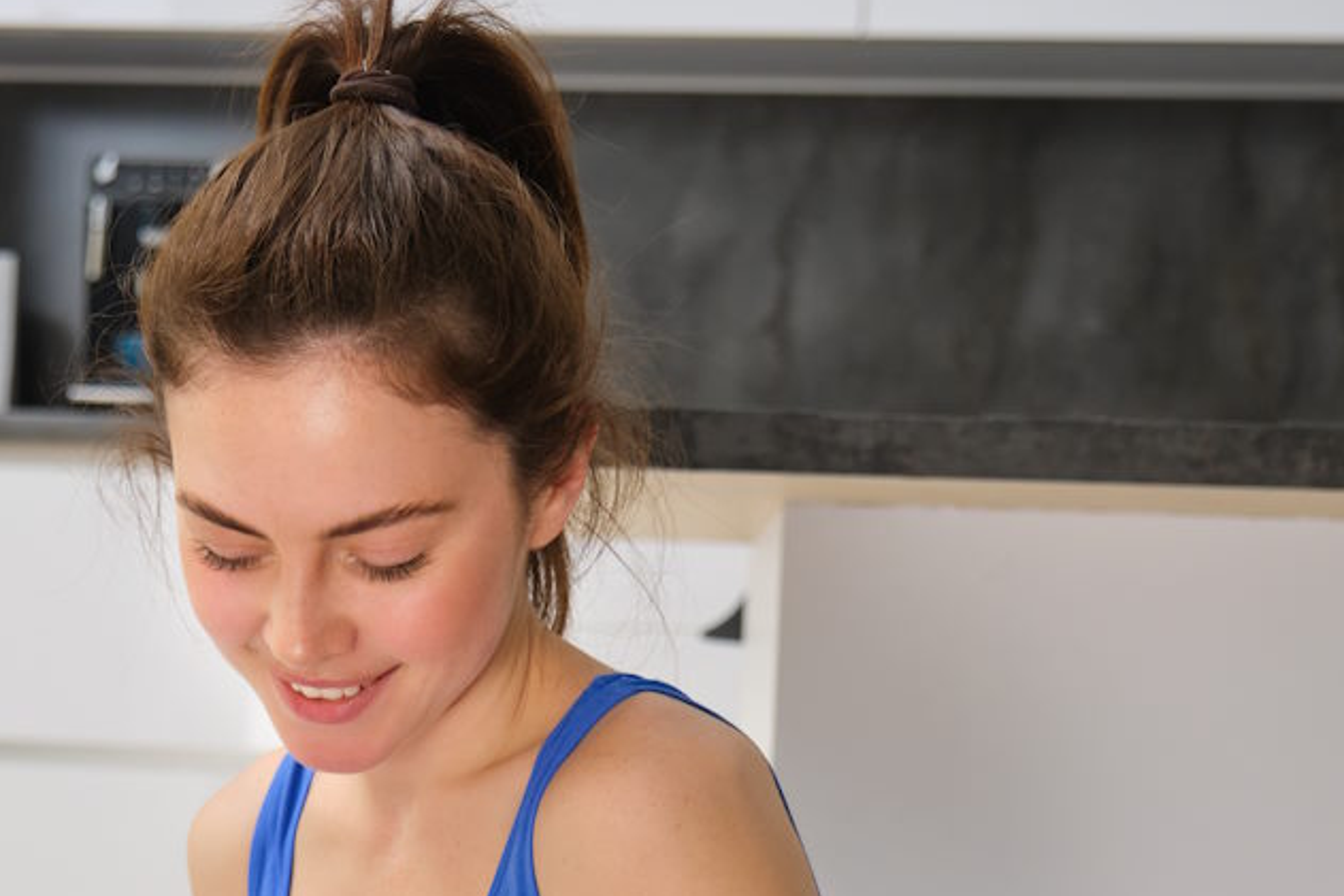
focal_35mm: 78
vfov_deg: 17.3
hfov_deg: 25.3
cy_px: 807
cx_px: 170
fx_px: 2912
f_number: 2.8
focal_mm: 27.4
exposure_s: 1/125
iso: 400
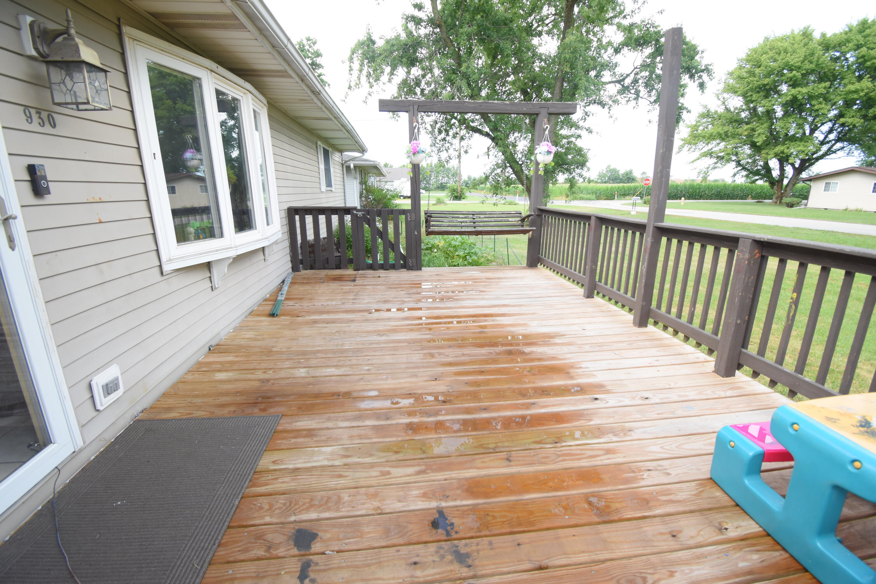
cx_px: 438
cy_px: 292
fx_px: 365
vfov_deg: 77.3
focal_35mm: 15
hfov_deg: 100.4
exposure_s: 1/250
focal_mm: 10
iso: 450
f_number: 4.5
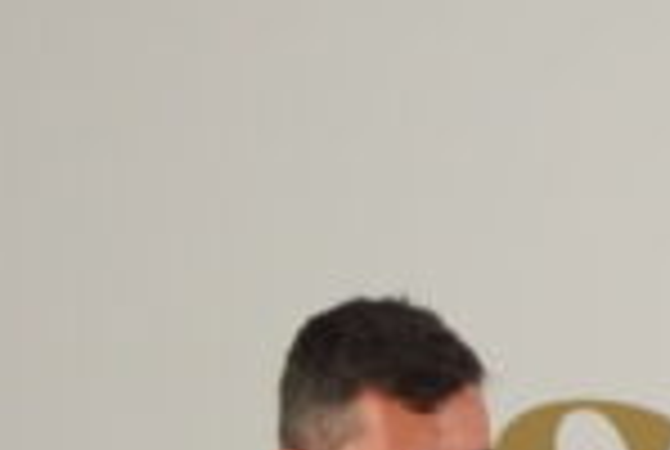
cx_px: 1623
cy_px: 729
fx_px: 8970
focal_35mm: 481
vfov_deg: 2.9
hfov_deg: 4.2
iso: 1000
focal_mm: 70
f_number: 2.8
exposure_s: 1/250
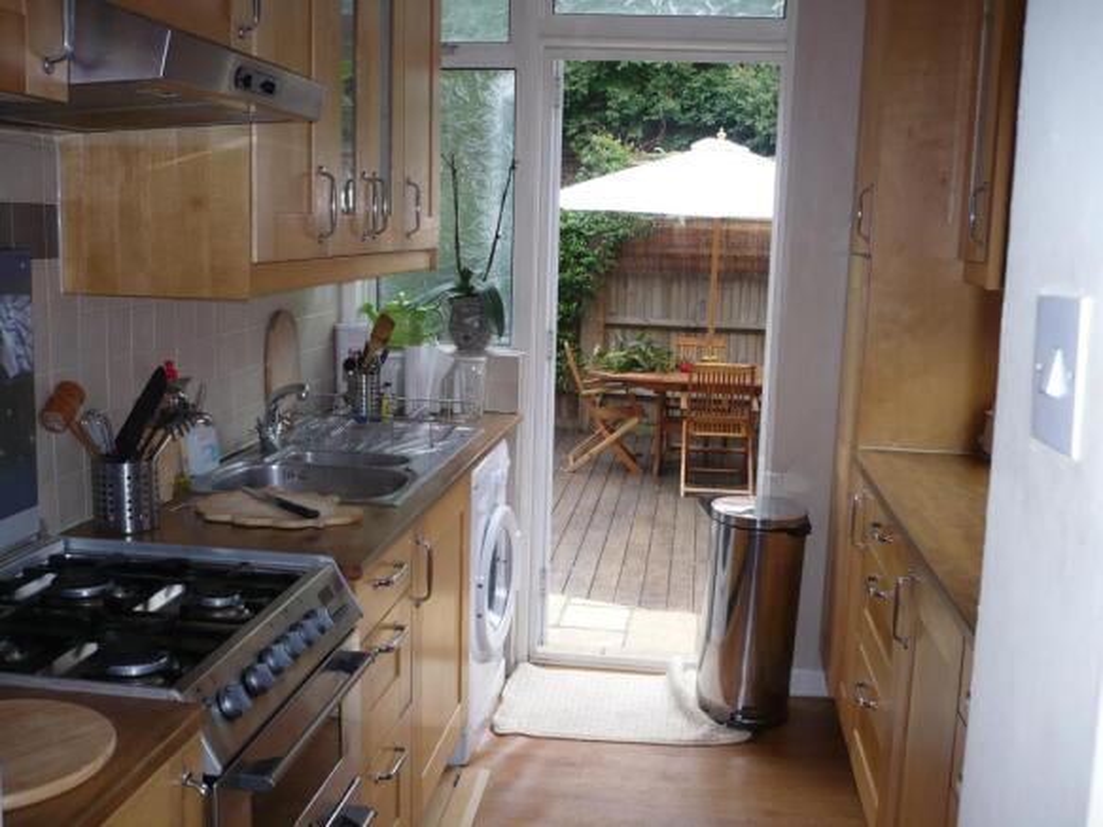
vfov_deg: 40.7
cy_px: 414
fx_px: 1115
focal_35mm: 35
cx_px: 552
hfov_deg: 52.6
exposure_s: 1/160
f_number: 2.8
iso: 100
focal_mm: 5.8
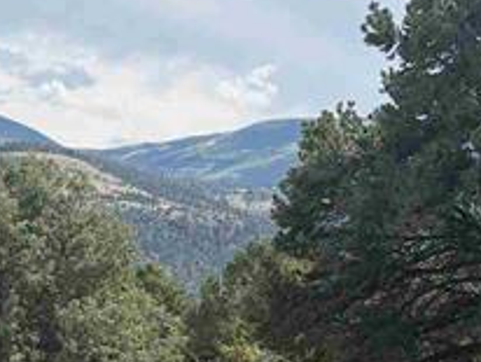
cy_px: 486
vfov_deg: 11.2
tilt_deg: -7.4
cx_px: -140
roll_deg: -2.5
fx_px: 1795
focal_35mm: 129
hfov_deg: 14.6
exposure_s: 1/4608
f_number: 1.6
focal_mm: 5.96
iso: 50
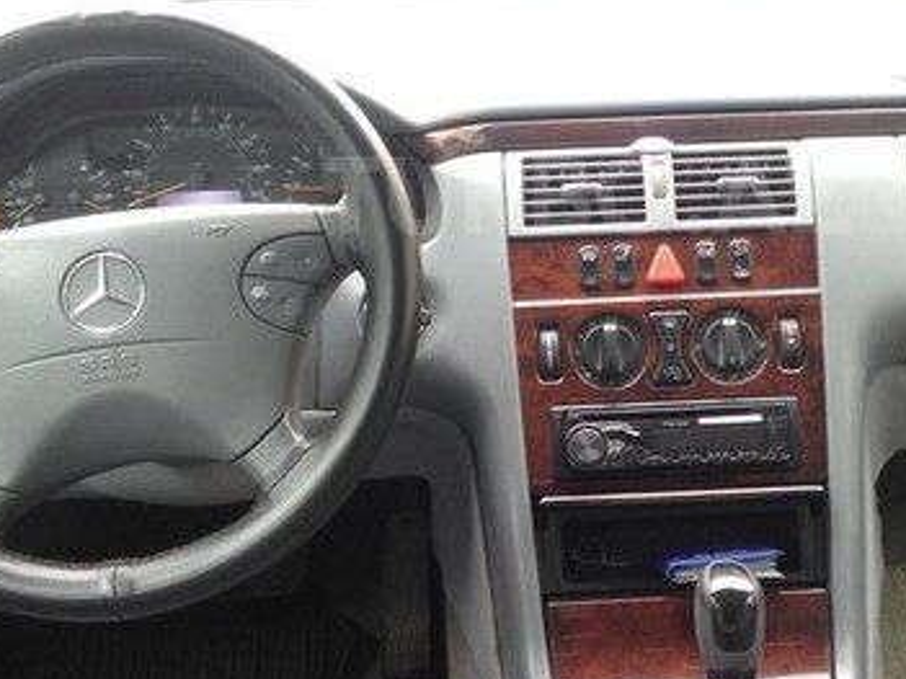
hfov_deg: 31.0
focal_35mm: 62
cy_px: 195
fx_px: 1622
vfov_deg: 23.5
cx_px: 586
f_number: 2.4
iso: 50
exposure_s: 1/30
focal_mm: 4.12
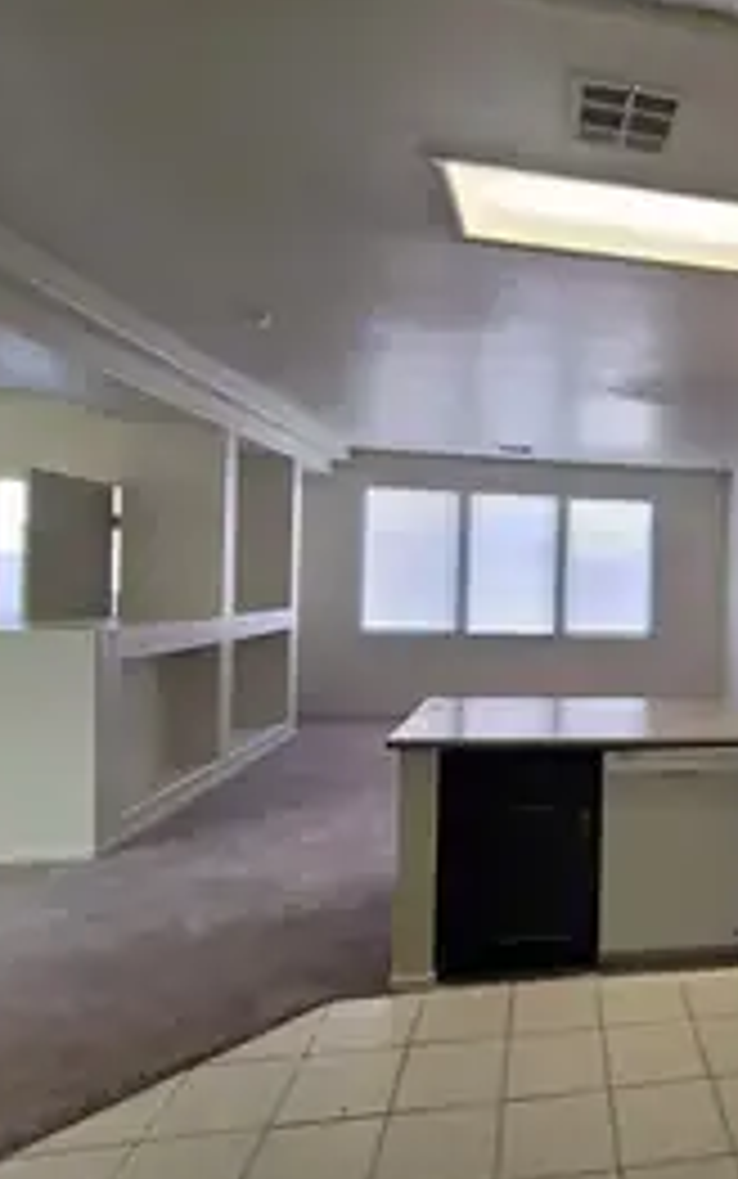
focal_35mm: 21
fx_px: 675
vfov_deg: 82.3
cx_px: 716
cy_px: 594
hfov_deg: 48.6
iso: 100
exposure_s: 1/60
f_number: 2.2
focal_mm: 2.2
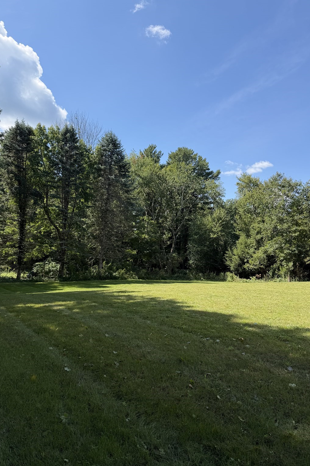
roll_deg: -0.9
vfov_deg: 71.5
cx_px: 156
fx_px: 323
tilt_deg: +4.3
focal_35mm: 25
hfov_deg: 51.3
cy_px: 233
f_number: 1.78
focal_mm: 6.76
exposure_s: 1/2611
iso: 80
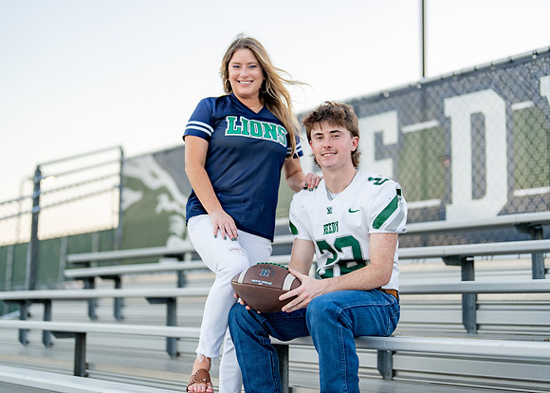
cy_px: 186
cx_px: 287
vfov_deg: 25.4
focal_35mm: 56
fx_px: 870
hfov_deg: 35.1
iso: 200
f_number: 1.2
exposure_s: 1/640
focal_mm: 50
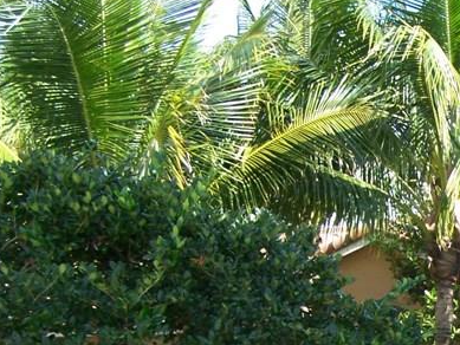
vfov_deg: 14.4
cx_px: 526
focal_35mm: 100
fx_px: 1329
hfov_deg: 18.7
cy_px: 384
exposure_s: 1/500
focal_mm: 6.3
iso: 160
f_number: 2.8
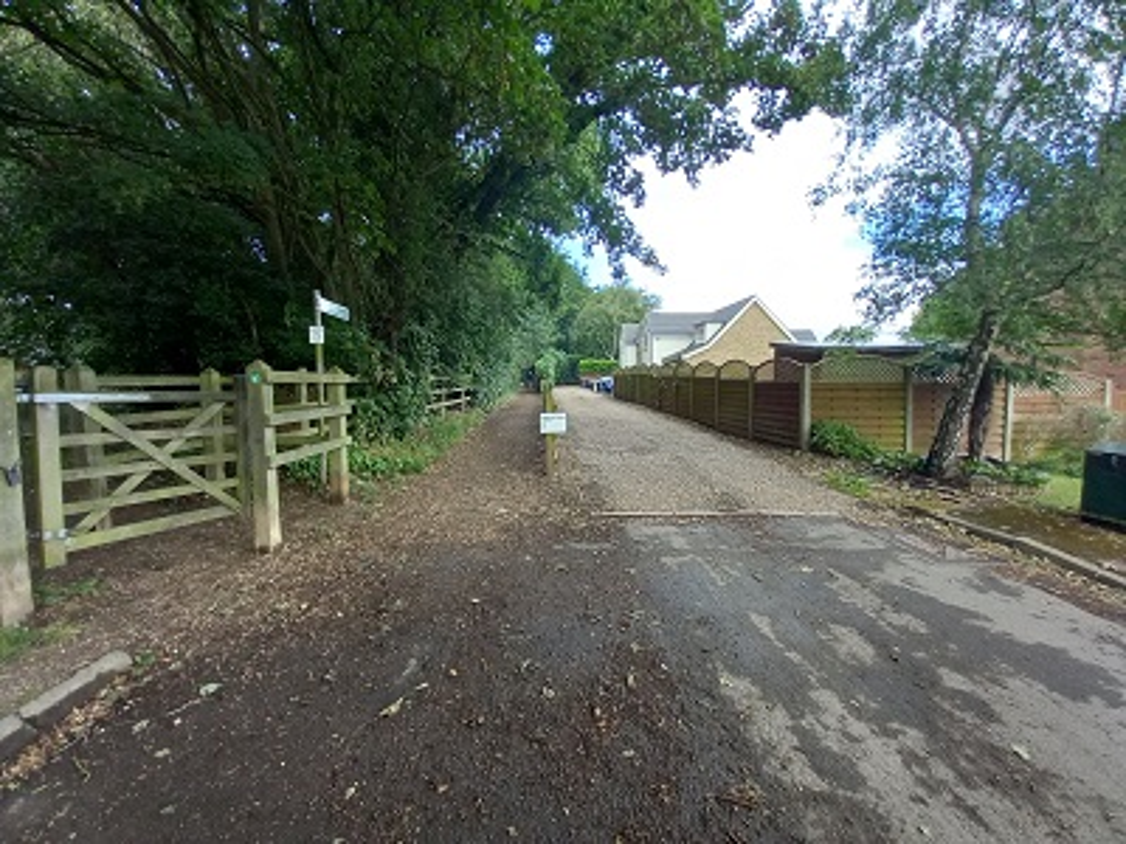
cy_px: 422
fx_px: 423
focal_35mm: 13
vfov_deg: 89.9
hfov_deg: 106.2
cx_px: 563
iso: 50
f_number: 2.2
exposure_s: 1/120
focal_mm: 1.13
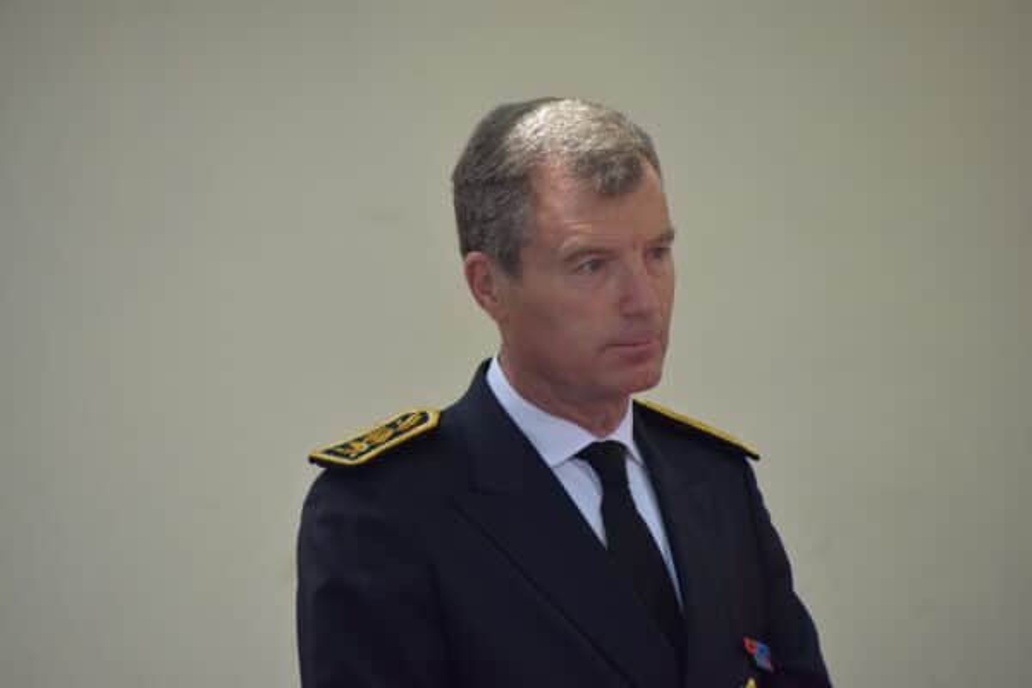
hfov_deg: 4.6
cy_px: 344
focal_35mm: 450
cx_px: 516
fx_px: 12899
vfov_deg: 3.1
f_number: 6.3
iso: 720
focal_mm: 300
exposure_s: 1/500
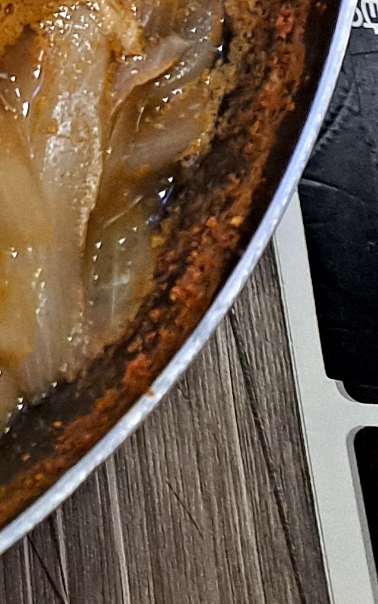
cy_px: -162
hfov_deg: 9.8
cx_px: -738
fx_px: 1714
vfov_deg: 18.7
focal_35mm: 104
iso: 320
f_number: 2
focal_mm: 4.6
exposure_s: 1/30
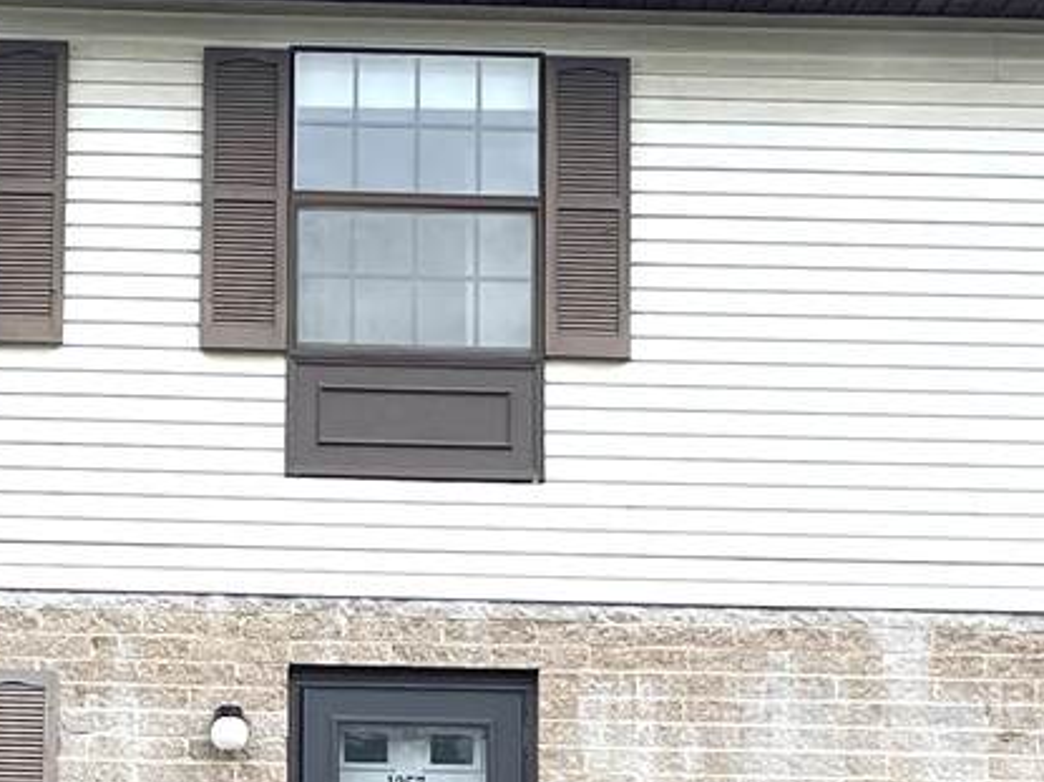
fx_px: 3497
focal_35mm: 116
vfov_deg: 12.6
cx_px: 204
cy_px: 742
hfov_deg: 16.8
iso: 32
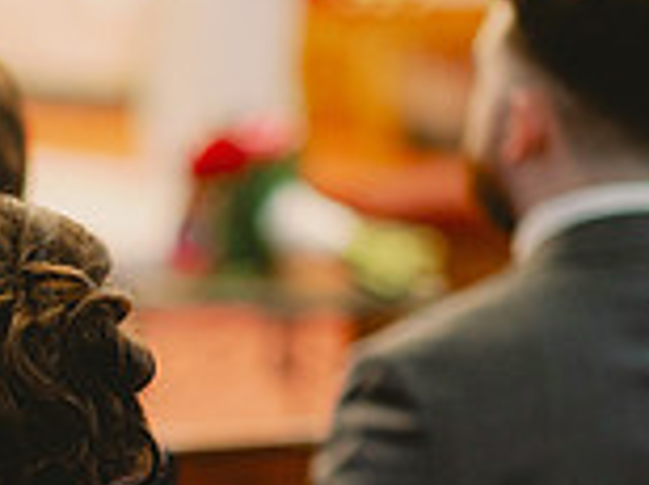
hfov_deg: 6.4
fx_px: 5766
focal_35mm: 308
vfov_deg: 4.8
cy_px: 784
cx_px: -324
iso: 800
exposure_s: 1/250
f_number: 2
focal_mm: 85
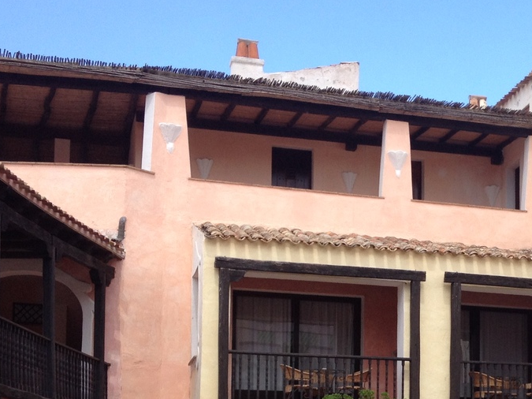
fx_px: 1275
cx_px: 469
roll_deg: +0.1
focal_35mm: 83
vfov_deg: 17.4
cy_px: 393
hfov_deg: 23.0
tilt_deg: +2.0
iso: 50
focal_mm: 4.28
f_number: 2.4
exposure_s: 1/581
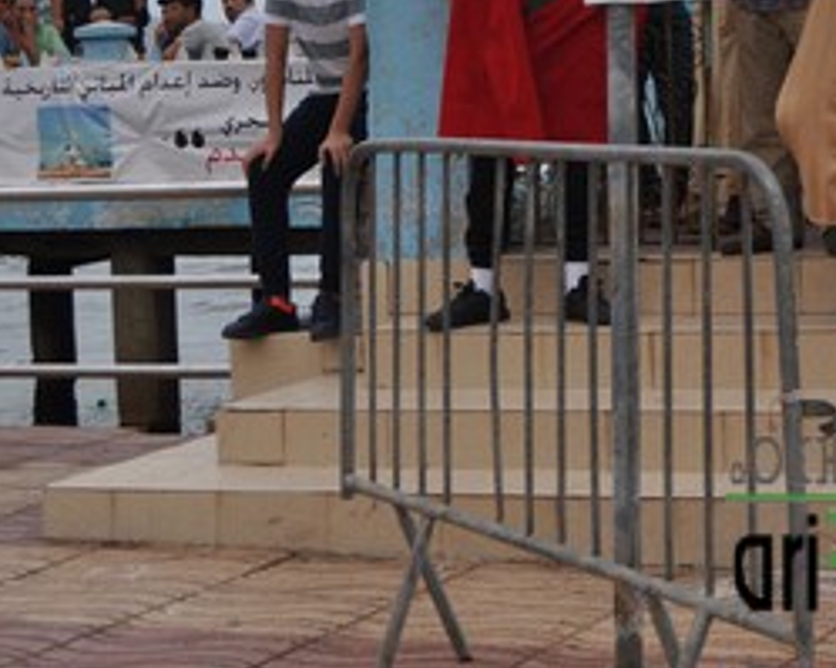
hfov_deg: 19.5
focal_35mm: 94
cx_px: 940
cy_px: -15
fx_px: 2325
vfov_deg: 16.0
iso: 200
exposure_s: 1/200
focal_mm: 26
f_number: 7.1
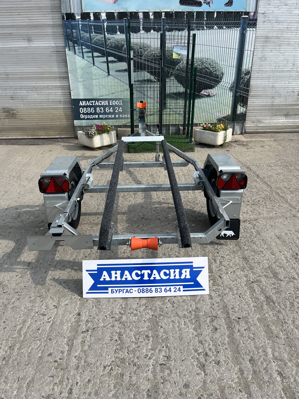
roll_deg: +0.2
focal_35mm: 26
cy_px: 200
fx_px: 299
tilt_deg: -25.6
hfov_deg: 53.1
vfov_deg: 67.3
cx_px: 150
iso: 50
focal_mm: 5.1
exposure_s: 1/3876
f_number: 1.6
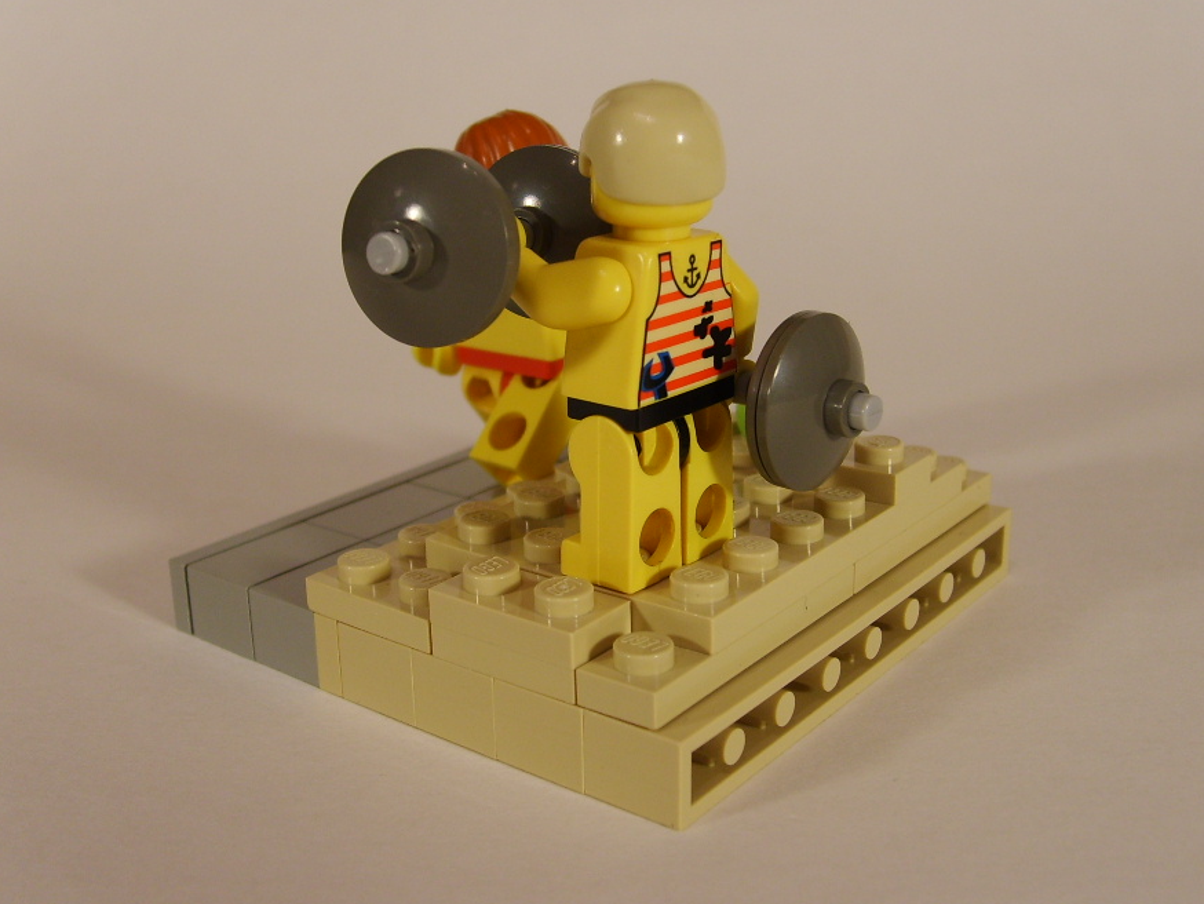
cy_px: 396
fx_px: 1426
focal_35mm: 41
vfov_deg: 35.1
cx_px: 598
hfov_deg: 45.8
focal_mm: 5.8
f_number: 2.8
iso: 50
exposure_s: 1/30
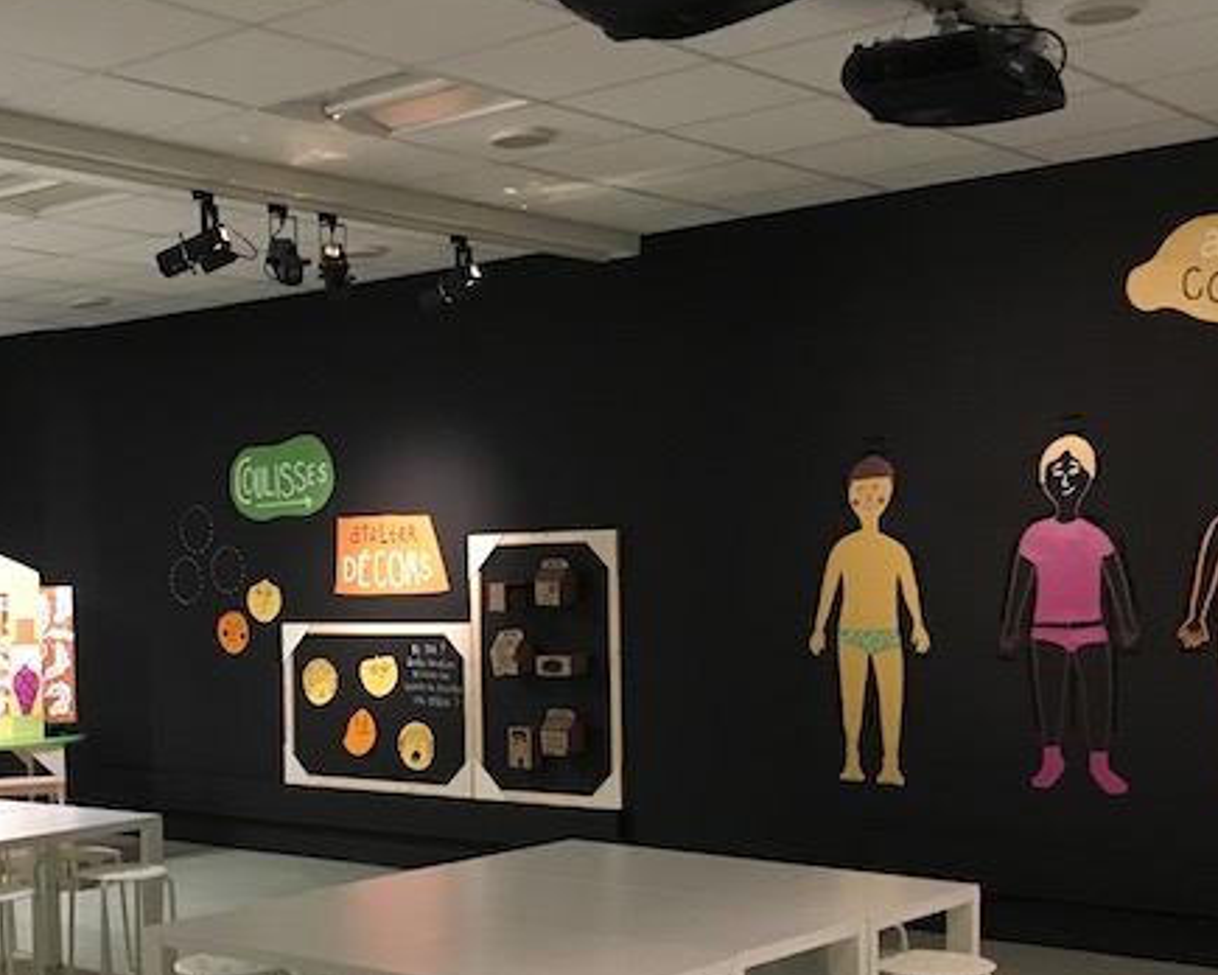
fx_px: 1875
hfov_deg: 35.2
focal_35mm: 52
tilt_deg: -4.1
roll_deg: +1.8
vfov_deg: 28.8
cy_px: 714
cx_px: 302
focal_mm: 4.15
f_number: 2.2
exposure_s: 1/17
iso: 250
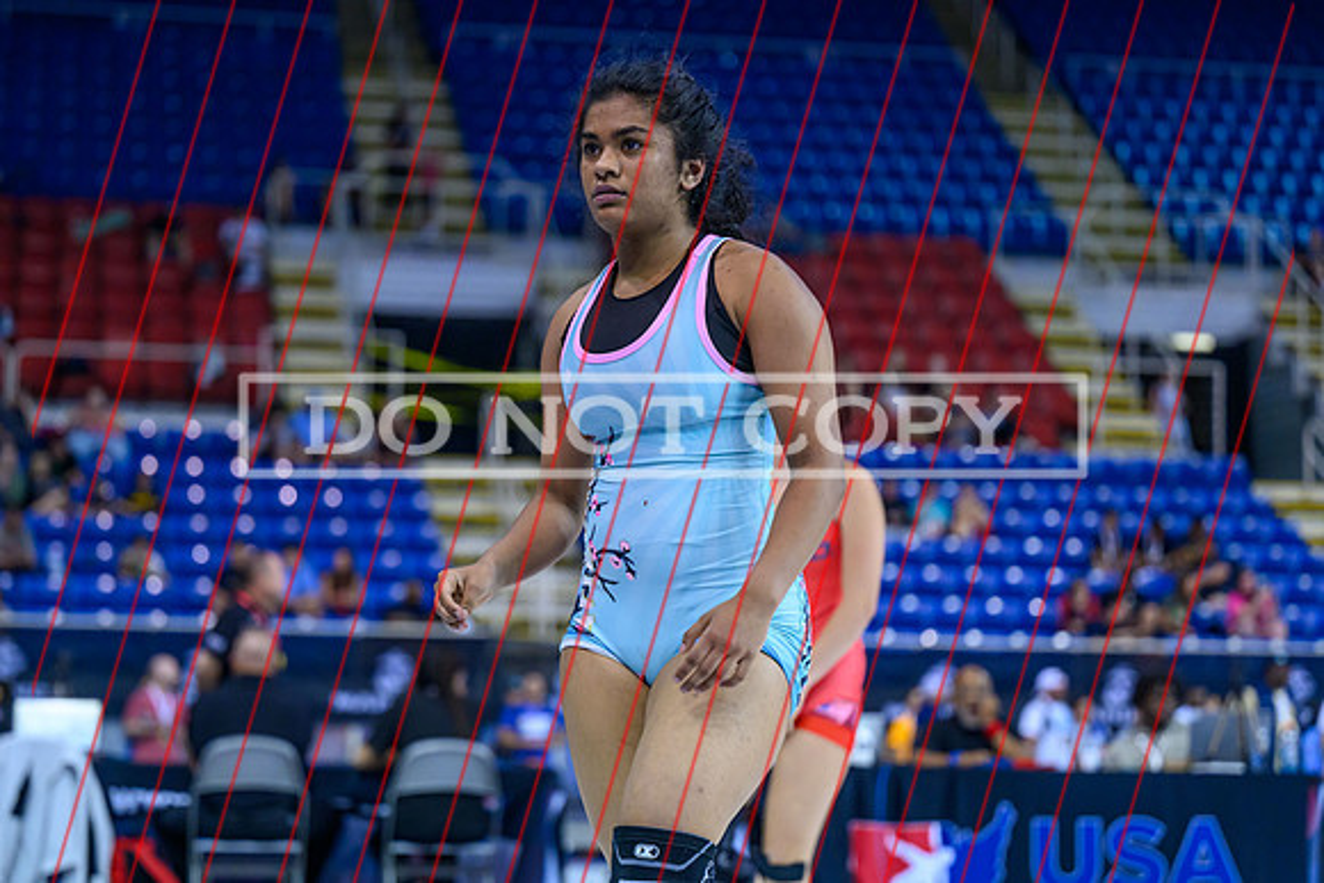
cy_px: 466
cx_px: 666
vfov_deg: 15.6
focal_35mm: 88
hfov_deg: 23.1
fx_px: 3233
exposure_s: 1/800
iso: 2500
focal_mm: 80
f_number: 2.8
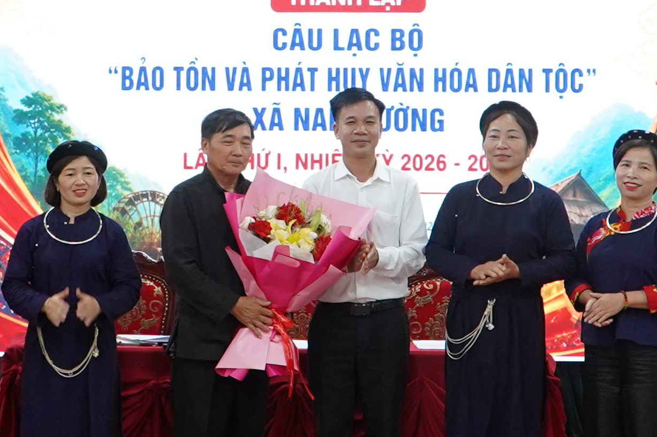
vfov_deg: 12.5
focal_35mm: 109
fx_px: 1989
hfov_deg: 18.8
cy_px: 102
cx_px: 304
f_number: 5
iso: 1600
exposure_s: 1/50
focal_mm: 23
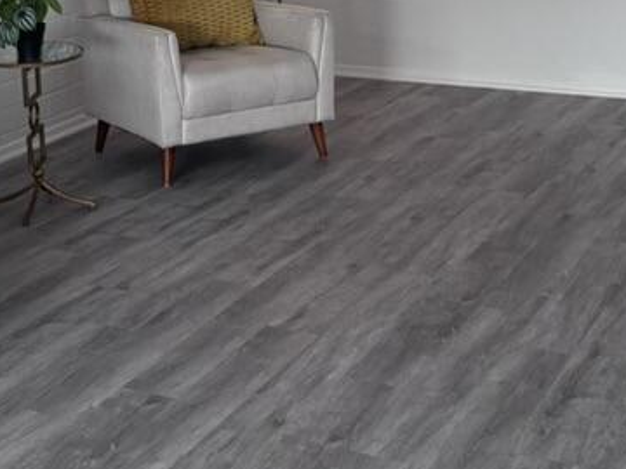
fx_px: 1338
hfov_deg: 26.0
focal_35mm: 74
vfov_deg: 19.2
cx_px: 148
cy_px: -33
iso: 125
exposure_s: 1/60
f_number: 1.6
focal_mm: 5.96
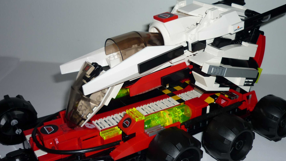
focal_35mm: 42
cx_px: 159
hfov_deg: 48.3
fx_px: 319
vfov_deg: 28.3
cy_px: 62
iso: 100
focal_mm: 5.5
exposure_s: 1/30
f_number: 2.8
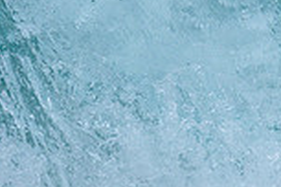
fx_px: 30962
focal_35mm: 3967
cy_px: 175
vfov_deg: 0.3
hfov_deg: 0.5
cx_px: 373
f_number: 6.3
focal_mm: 800
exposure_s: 1/2000
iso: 360
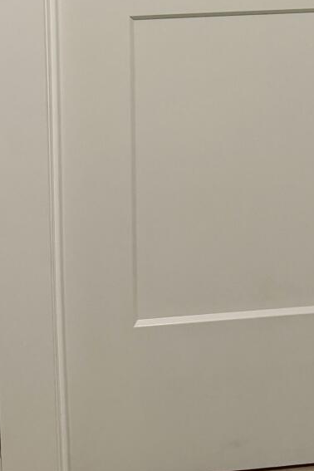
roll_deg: +1.7
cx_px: 264
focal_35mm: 88
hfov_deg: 15.4
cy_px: -118
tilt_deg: -7.8
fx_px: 1151
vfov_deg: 21.2
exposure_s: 1/120
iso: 160
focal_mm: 6.76
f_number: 1.78
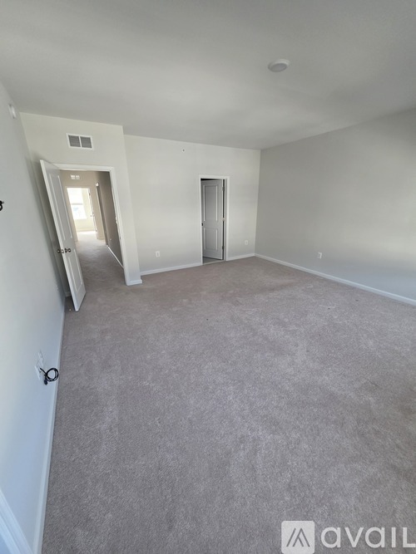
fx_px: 208
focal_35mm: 13
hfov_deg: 89.9
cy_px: 277
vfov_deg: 106.2
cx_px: 208
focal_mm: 2.2
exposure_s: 1/240
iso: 500
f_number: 1.9
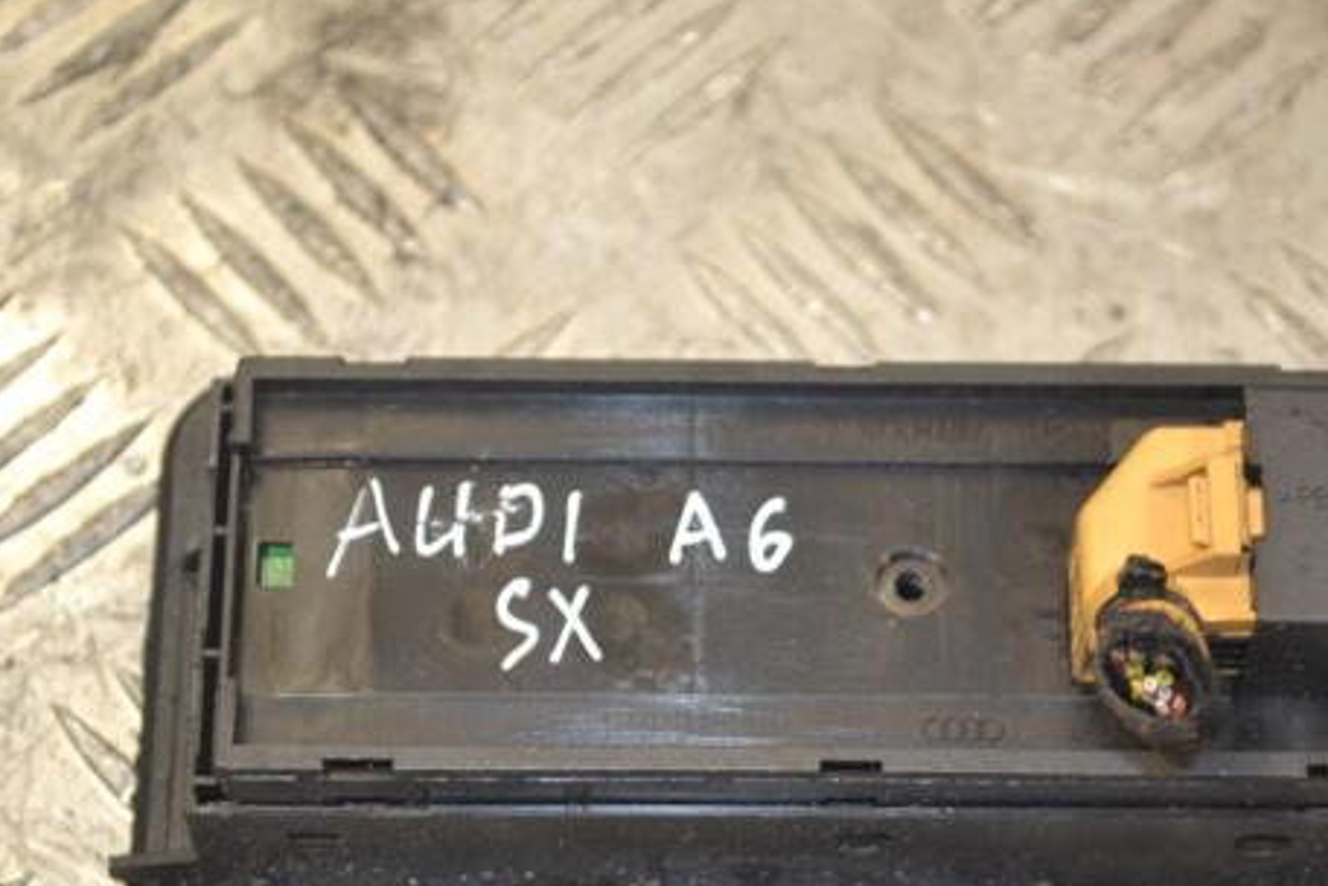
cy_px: 568
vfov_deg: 12.6
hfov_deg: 18.8
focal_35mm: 109
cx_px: 827
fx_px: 4008
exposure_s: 1/60
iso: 560
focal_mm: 55
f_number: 5.6
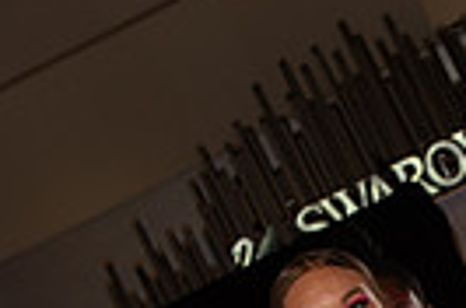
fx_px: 3719
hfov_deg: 7.1
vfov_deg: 4.6
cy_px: 738
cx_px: 520
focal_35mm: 288
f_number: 9
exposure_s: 1/250
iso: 800
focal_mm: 85
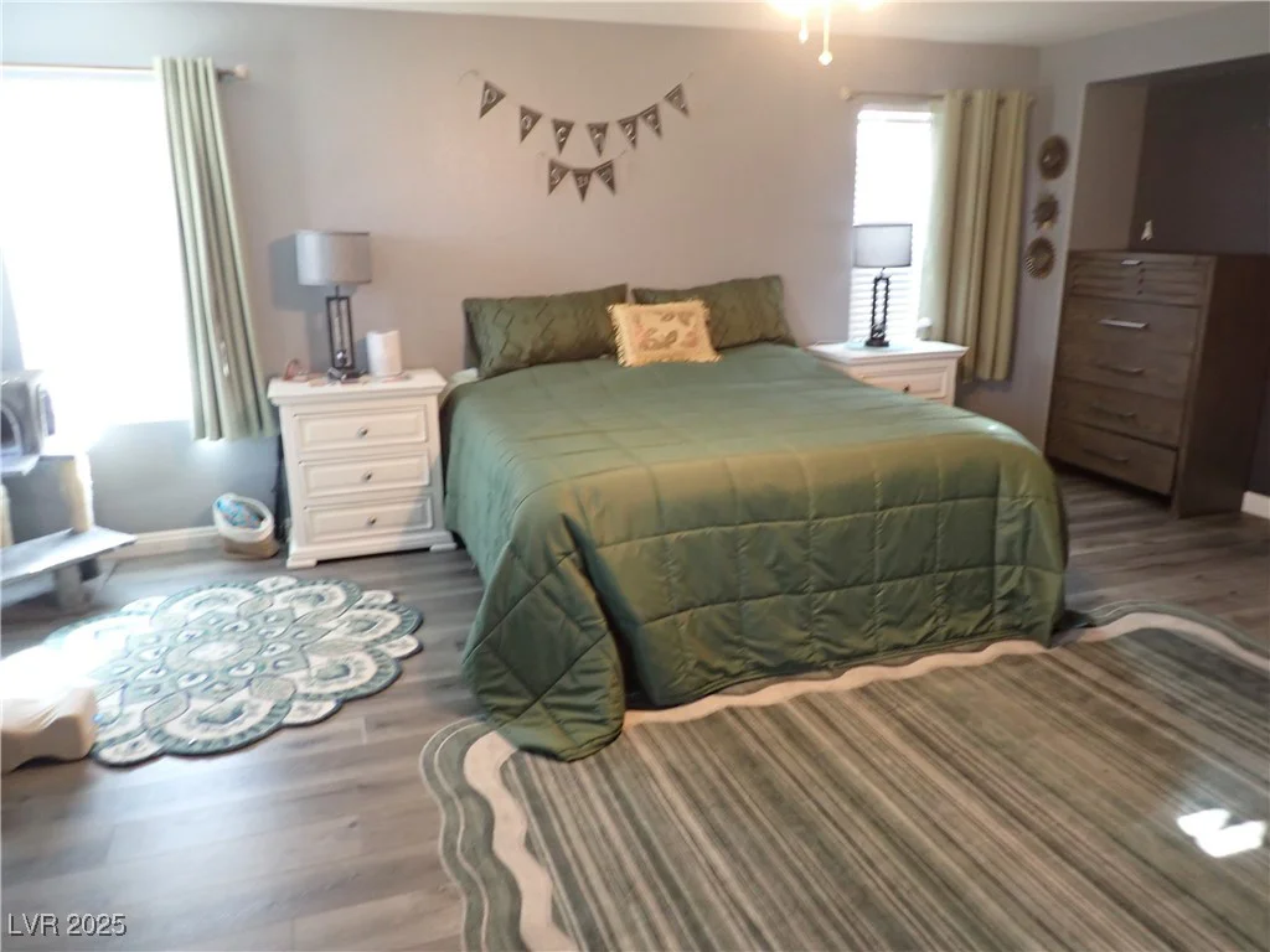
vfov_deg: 54.9
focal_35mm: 25
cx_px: 635
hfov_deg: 69.4
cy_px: 476
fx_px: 917
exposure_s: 1/30
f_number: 2
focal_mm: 4.5
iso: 320
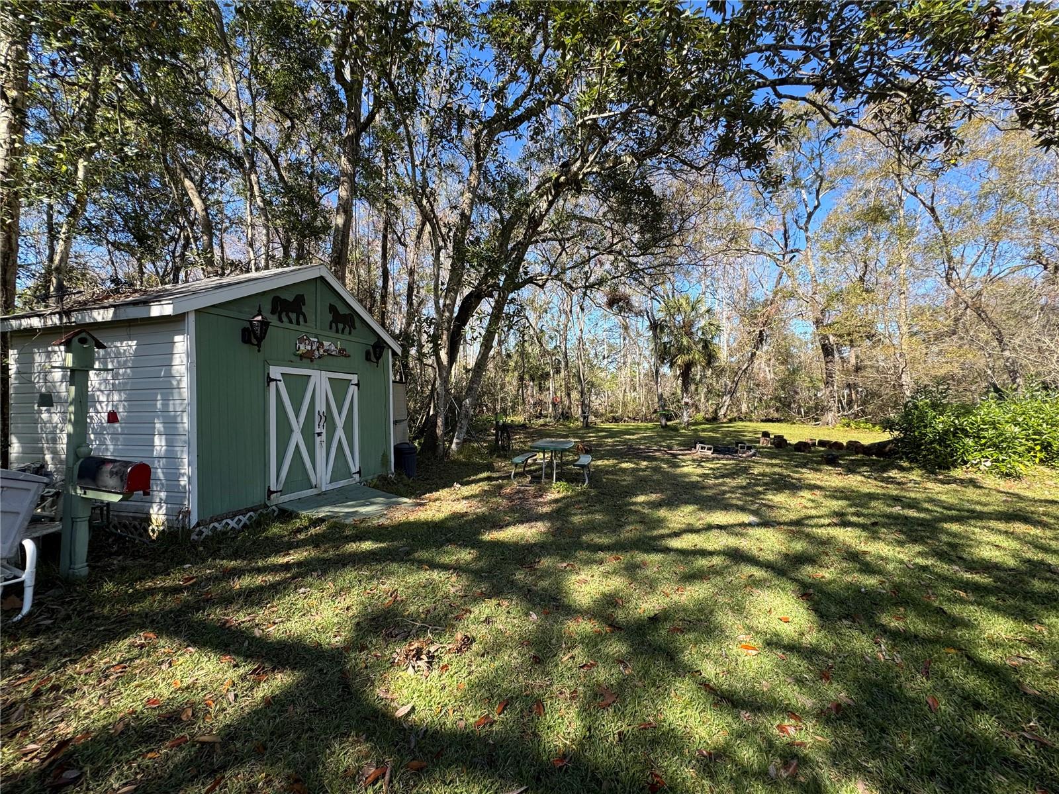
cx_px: 530
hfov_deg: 102.1
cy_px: 397
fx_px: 428
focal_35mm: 14
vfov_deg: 85.7
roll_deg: +1.7
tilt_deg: +1.0
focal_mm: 2.22
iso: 50
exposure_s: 1/473
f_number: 2.2
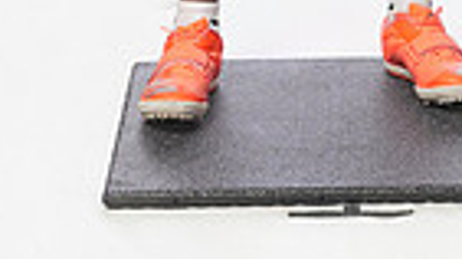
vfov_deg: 6.4
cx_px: 337
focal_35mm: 177
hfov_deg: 12.1
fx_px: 2166
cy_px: -452
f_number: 8
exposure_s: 1/200
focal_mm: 53
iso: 800
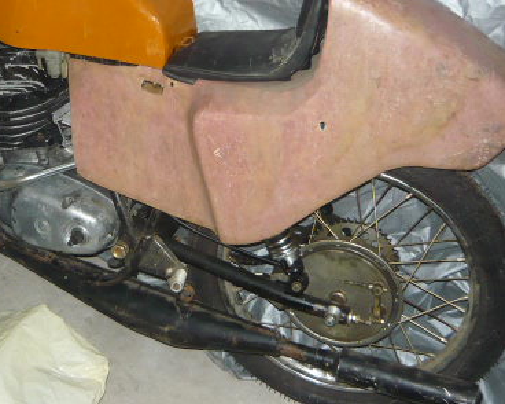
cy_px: 154
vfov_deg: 27.0
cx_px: 115
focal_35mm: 56
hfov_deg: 32.8
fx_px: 837
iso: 200
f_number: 2.8
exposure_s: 1/30
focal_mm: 5.5
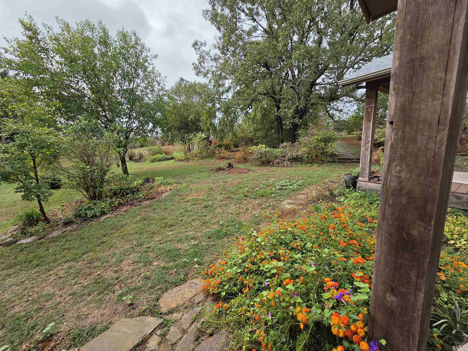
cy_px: 176
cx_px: 234
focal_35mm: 13
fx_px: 176
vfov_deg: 89.9
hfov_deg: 106.2
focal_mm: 2.2
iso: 100
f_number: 2.2
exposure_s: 1/2579
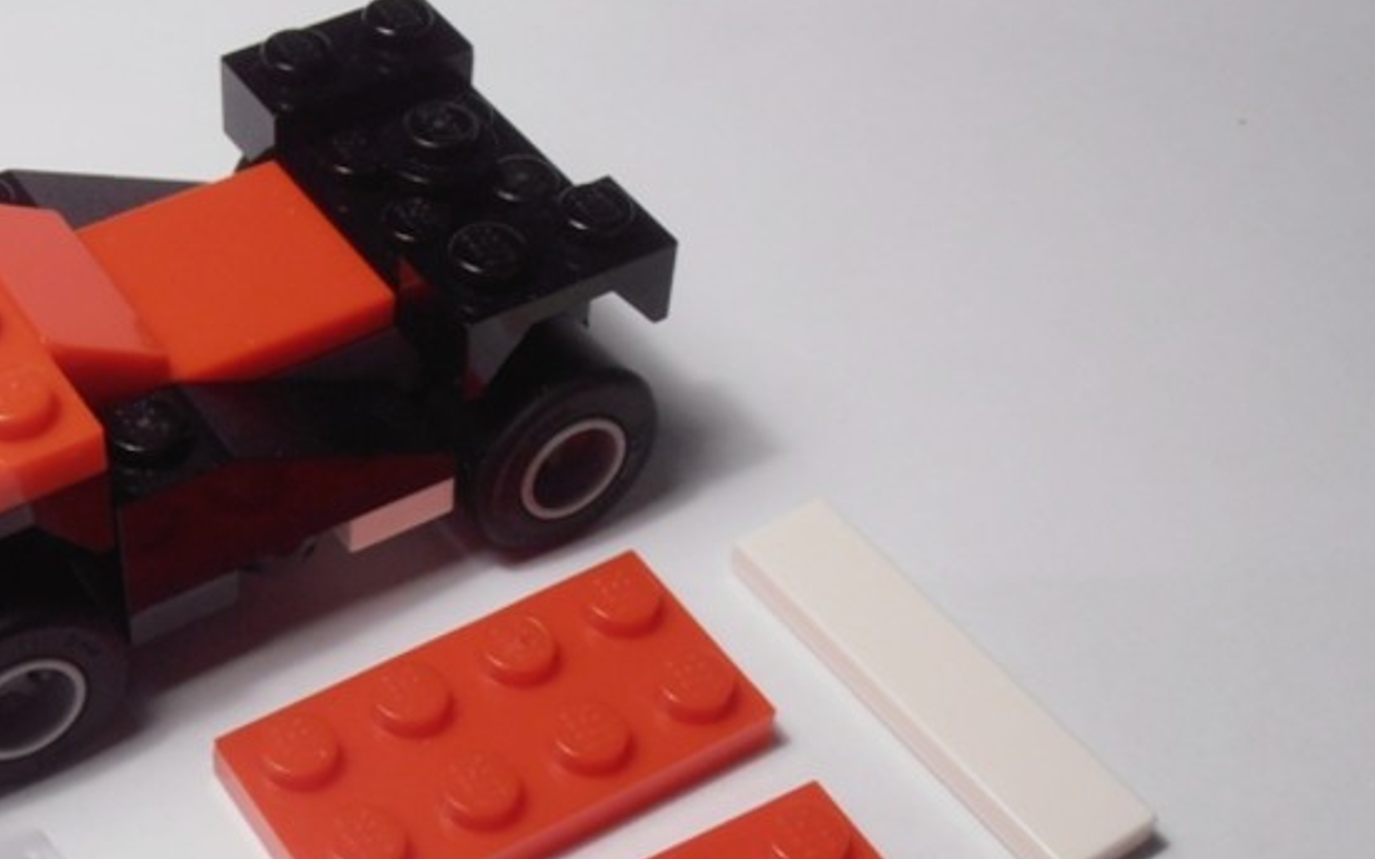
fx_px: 2398
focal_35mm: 64
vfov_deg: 20.2
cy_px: 646
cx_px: 359
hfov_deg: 31.5
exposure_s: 1/60
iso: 80
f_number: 3.9
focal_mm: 6.61
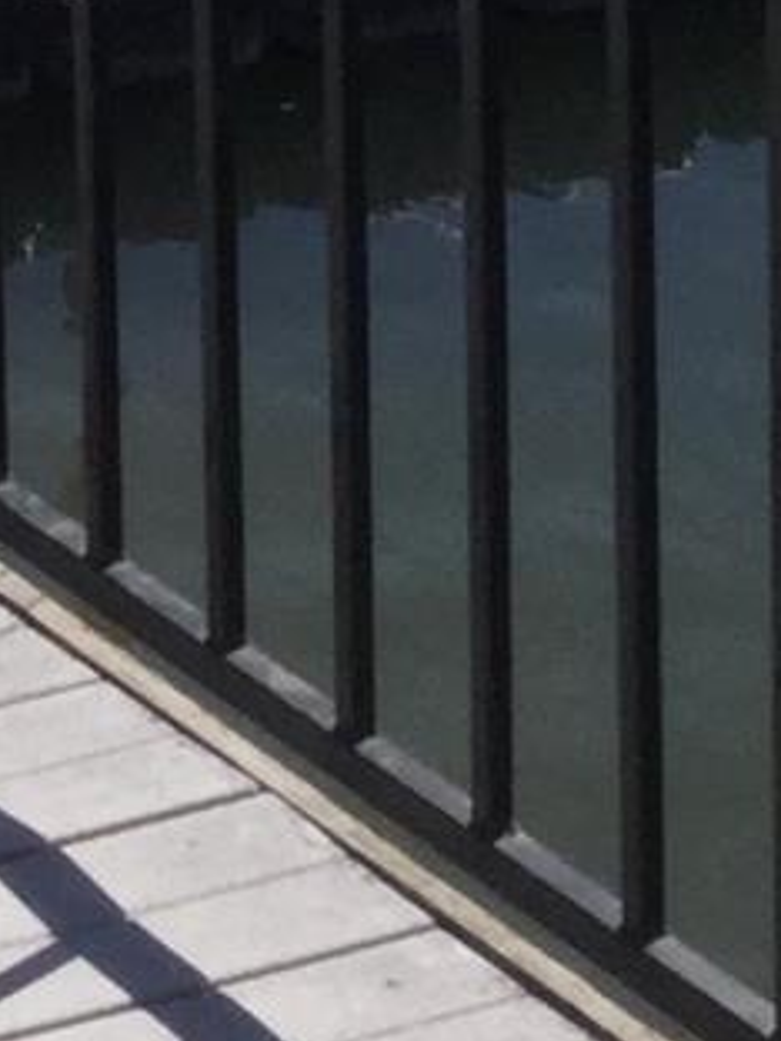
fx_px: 5986
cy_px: -1645
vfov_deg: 8.8
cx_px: -1622
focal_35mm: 199
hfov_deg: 6.7
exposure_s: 1/1773
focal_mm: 3.3
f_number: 2.4
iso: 25
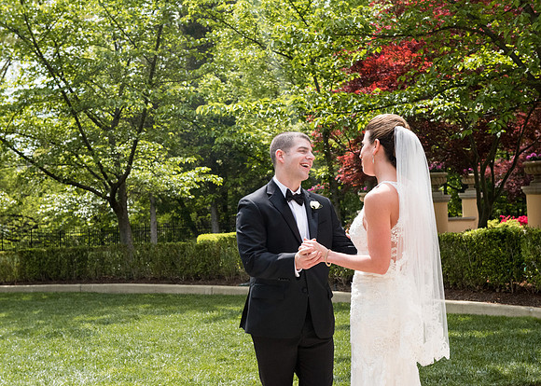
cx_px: 252
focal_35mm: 59
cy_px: 193
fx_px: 901
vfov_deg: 24.2
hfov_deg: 33.4
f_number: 2.8
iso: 1600
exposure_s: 1/4000
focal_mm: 56
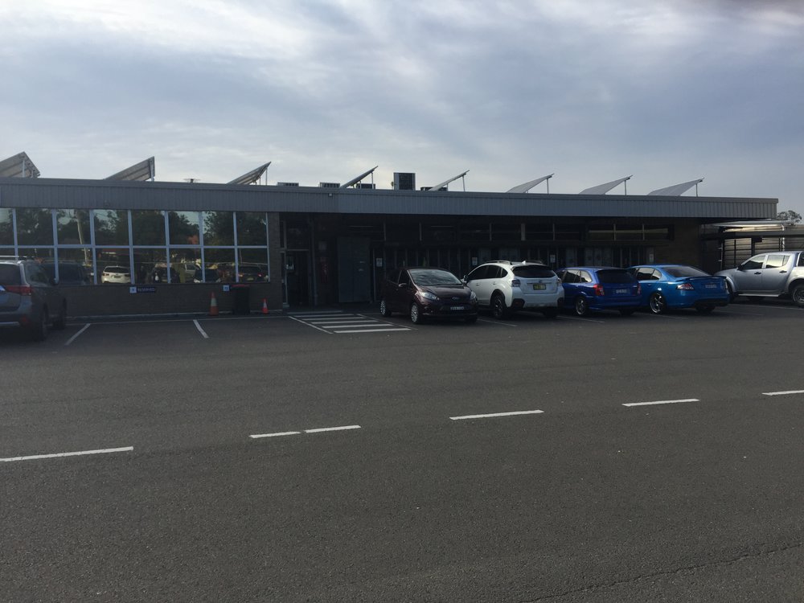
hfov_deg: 61.7
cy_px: 302
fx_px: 674
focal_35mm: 29
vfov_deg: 48.2
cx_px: 402
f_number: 2.2
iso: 32
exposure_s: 1/1412
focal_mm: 4.15
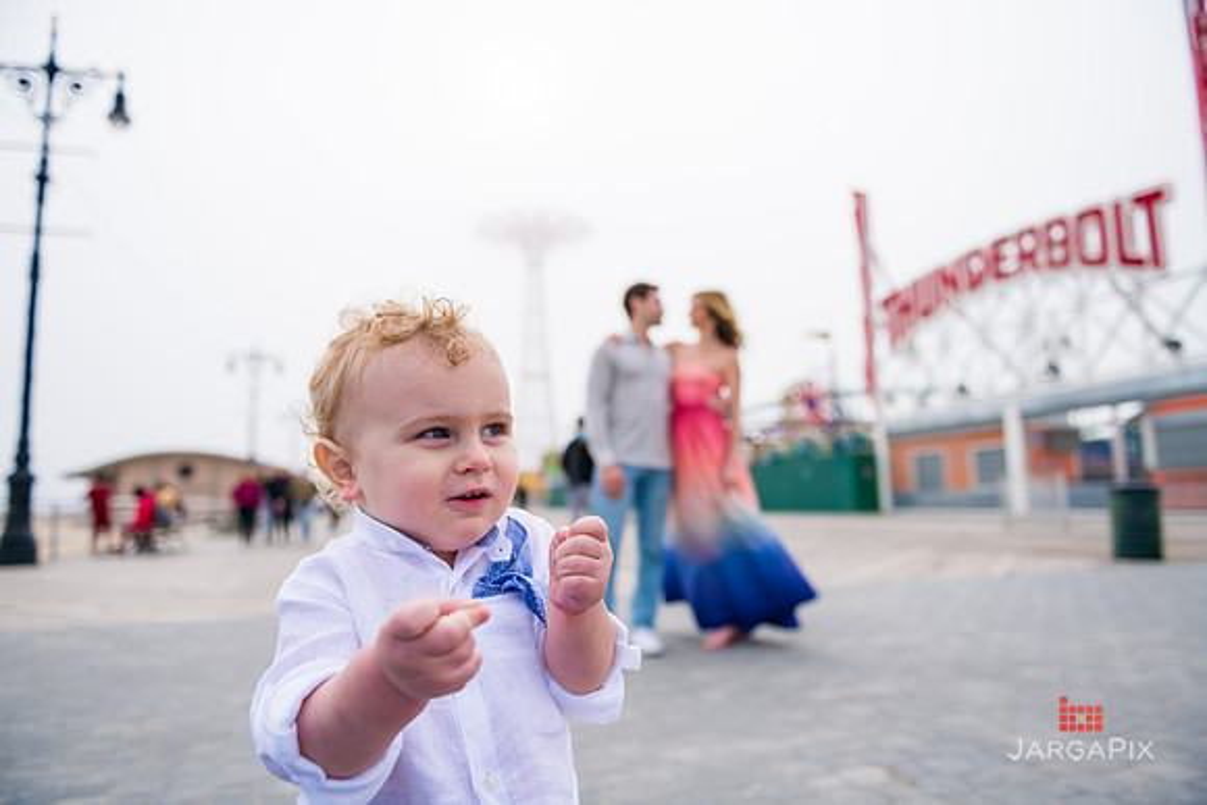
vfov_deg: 53.2
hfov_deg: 73.7
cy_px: 402
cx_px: 604
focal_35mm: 24
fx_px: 805
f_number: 3.2
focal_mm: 24
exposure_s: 1/4000
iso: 200
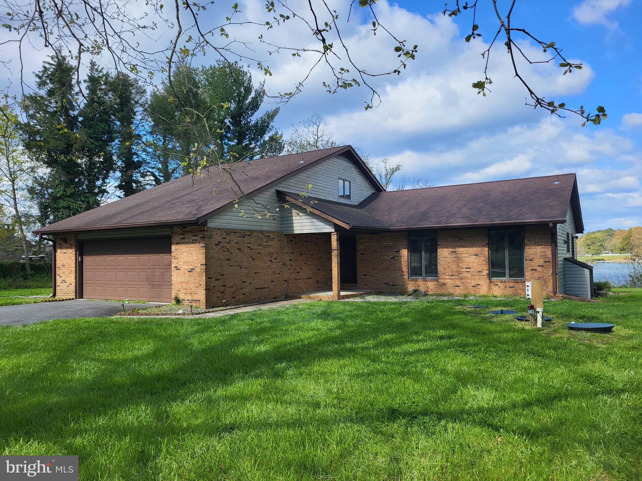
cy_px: 240
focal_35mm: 26
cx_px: 321
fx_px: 482
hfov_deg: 67.3
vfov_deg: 53.1
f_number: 1.8
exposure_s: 1/1567
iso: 40
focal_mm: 5.4
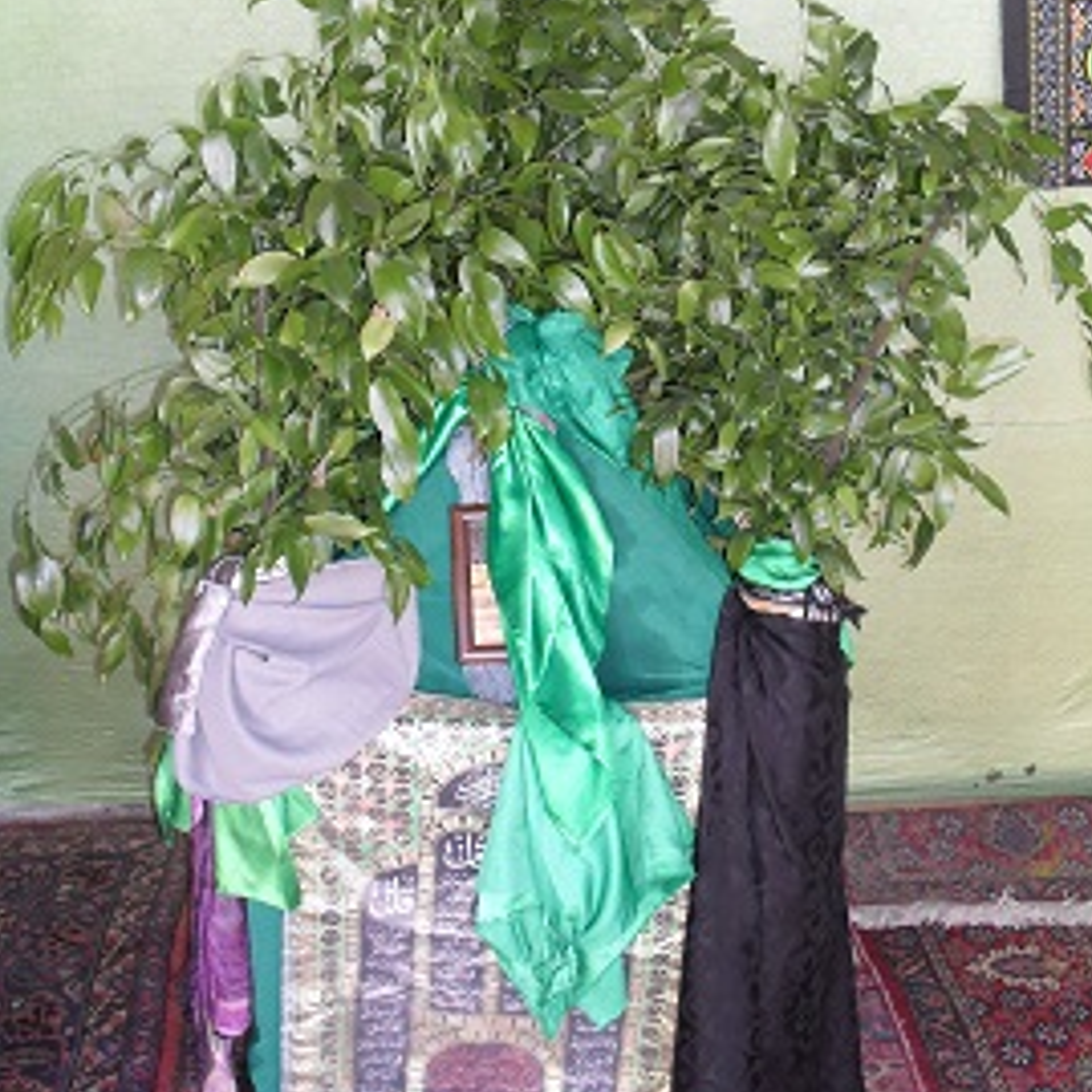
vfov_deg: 40.0
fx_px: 1499
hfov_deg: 40.0
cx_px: 552
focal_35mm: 42
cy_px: 578
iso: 200
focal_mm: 6.3
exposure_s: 1/45
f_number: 3.2
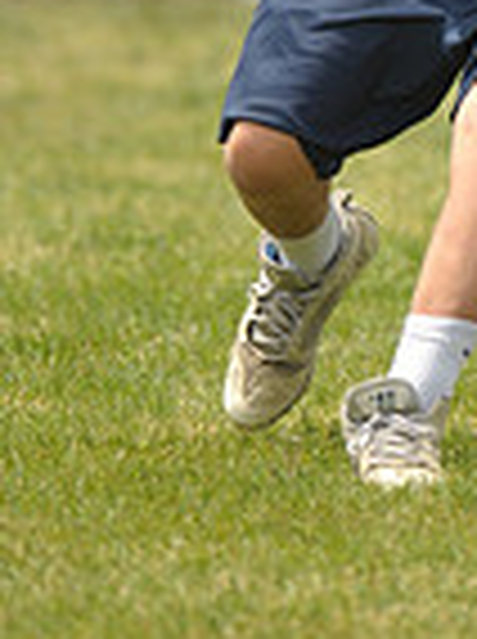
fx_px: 23902
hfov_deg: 1.1
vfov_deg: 1.5
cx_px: 364
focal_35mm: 1297
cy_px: -342
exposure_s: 1/3200
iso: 800
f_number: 4
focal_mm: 330
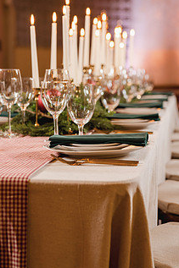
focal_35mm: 71
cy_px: 123
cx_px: 126
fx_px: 530
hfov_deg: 19.1
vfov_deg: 28.5
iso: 400
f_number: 3.2
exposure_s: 1/80
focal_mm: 50
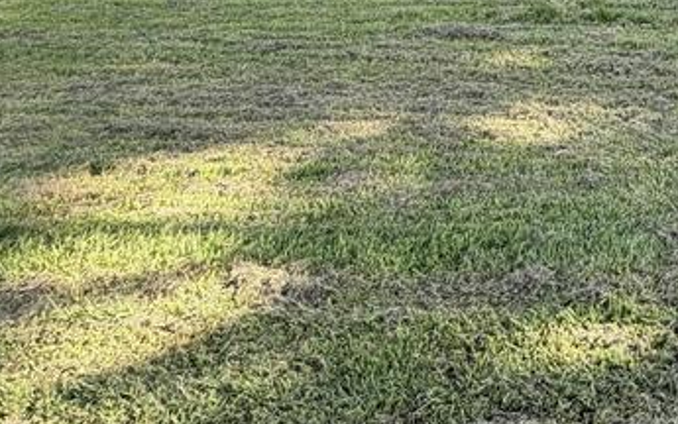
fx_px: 813
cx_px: 806
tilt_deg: +1.5
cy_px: -232
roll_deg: +0.3
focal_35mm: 44
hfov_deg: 35.8
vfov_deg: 23.0
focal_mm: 2.22
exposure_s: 1/160
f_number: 2.2
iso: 64
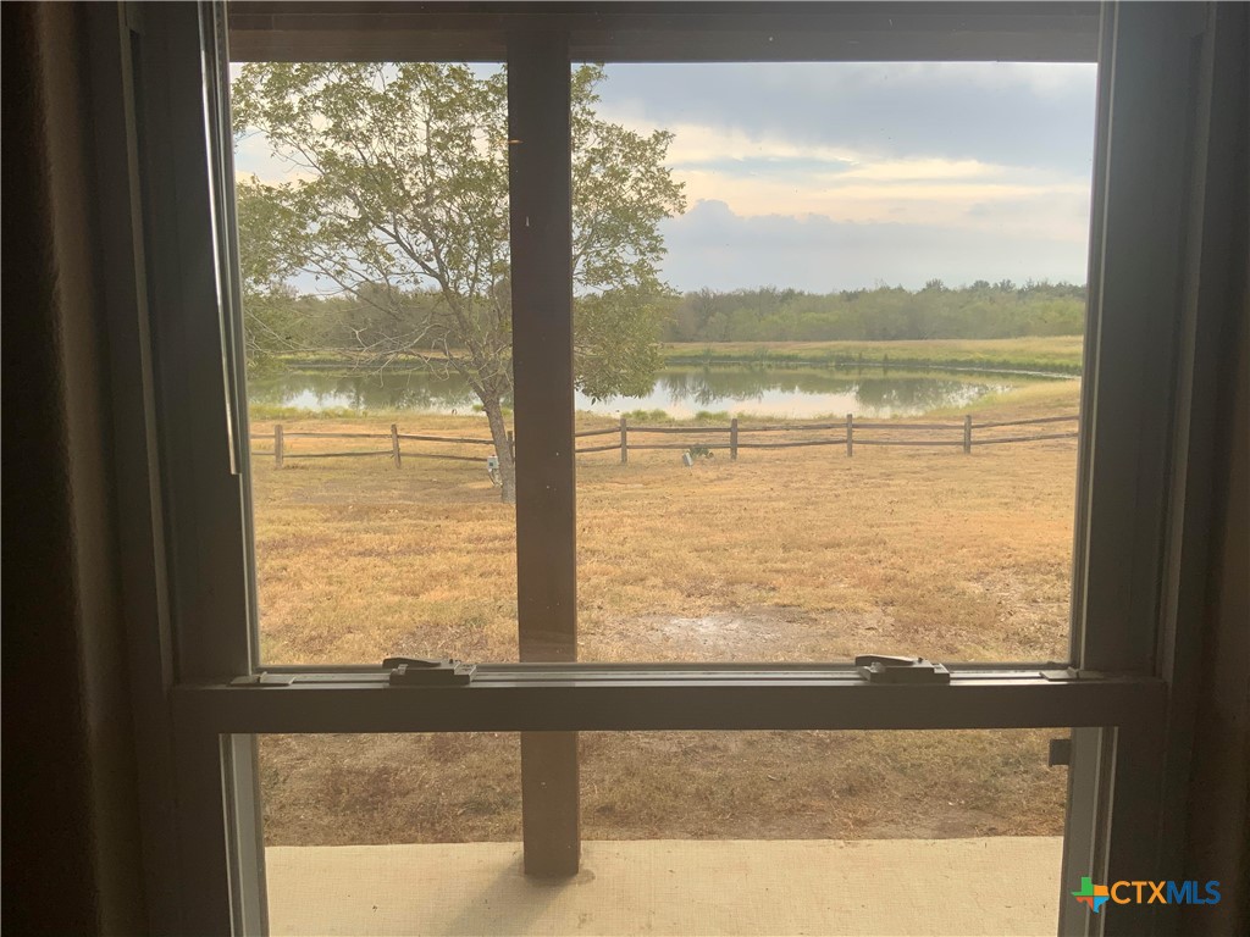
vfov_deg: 48.2
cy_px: 468
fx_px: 1047
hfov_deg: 61.7
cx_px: 625
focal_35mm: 29
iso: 16
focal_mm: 3
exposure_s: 1/491
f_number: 1.8
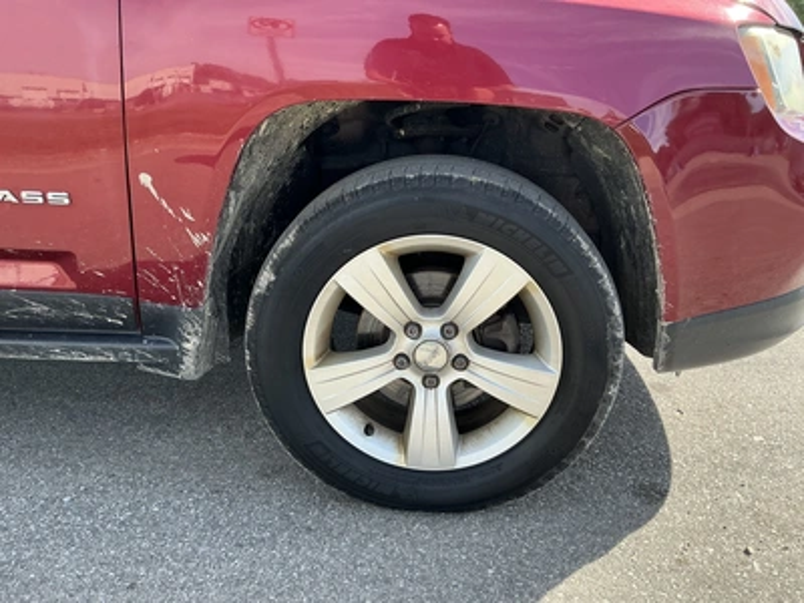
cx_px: 402
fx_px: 650
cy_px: 302
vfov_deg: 49.7
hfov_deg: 63.4
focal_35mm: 28
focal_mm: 3
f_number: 1.8
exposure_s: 1/358
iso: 25
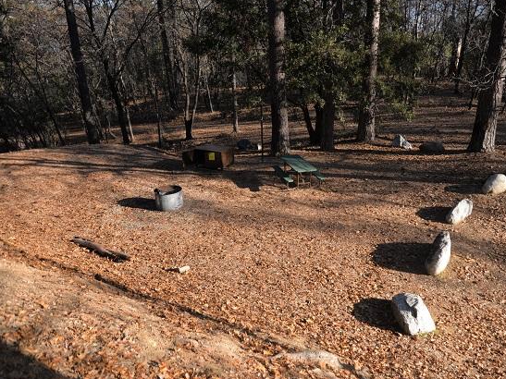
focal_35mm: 27
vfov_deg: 51.3
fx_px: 395
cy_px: 190
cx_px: 295
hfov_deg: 64.9
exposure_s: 1/200
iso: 100
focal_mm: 24
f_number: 4
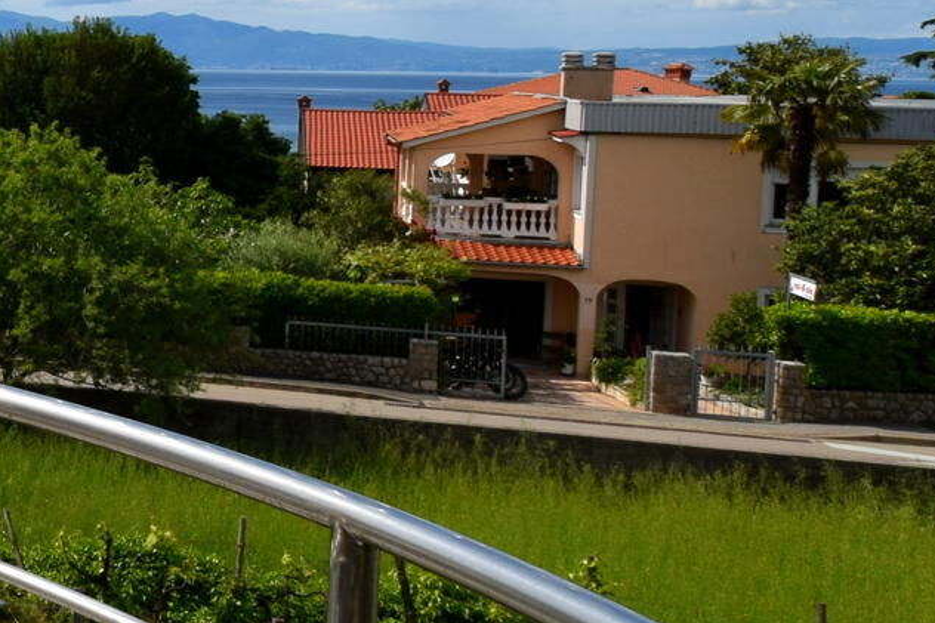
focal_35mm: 57
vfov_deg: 23.3
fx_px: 1480
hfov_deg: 23.7
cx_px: -617
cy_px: 93
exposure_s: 1/400
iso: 200
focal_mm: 10
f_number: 10
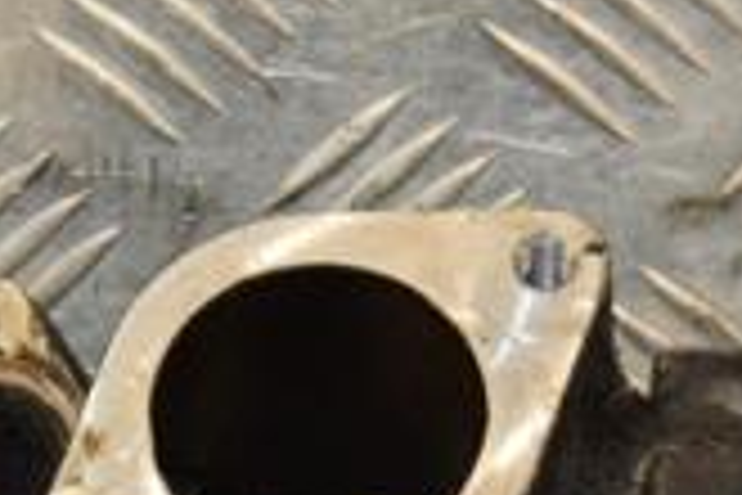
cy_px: 446
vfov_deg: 4.1
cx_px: 405
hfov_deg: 6.1
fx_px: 6987
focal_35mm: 339
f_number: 5.3
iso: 800
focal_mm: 62
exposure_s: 1/125
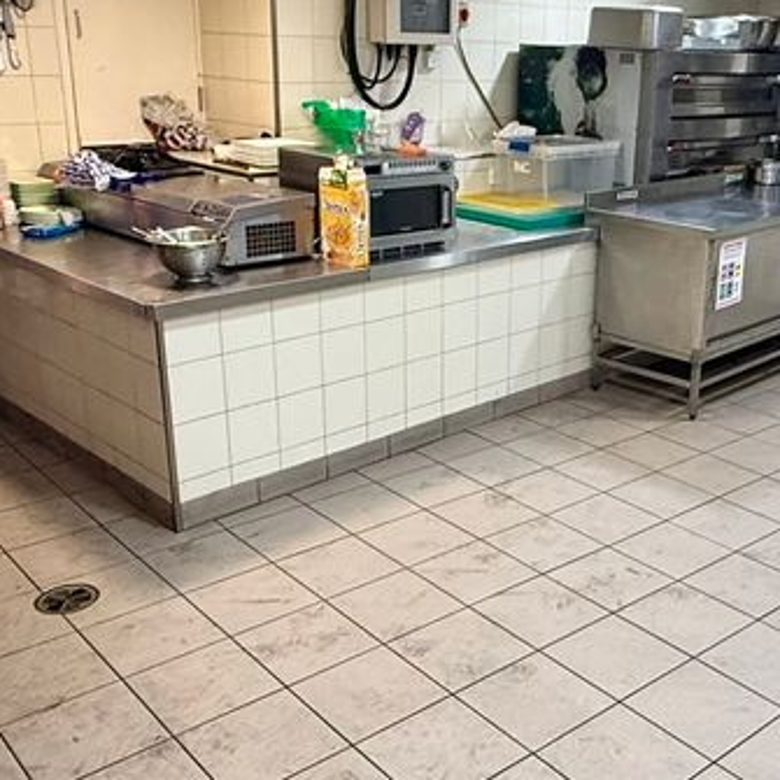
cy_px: 390
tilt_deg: -19.1
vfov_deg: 40.9
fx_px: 1045
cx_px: 545
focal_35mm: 41
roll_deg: -1.9
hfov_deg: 40.2
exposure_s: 1/50
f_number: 2.2
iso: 200
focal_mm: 2.22
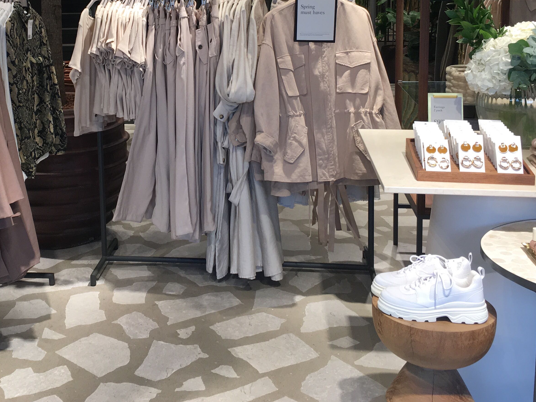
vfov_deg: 28.5
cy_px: 79
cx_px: 157
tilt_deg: -8.2
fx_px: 774
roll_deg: +1.9
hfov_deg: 37.5
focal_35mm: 50
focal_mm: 4.15
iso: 40
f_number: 2.2
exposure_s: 1/100
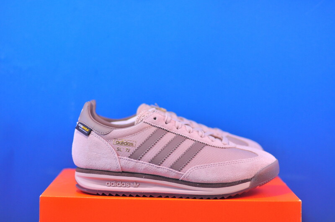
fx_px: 697
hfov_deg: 27.0
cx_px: 168
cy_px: 111
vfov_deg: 18.1
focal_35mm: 75
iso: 250
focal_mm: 50
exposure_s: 1/320
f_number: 2
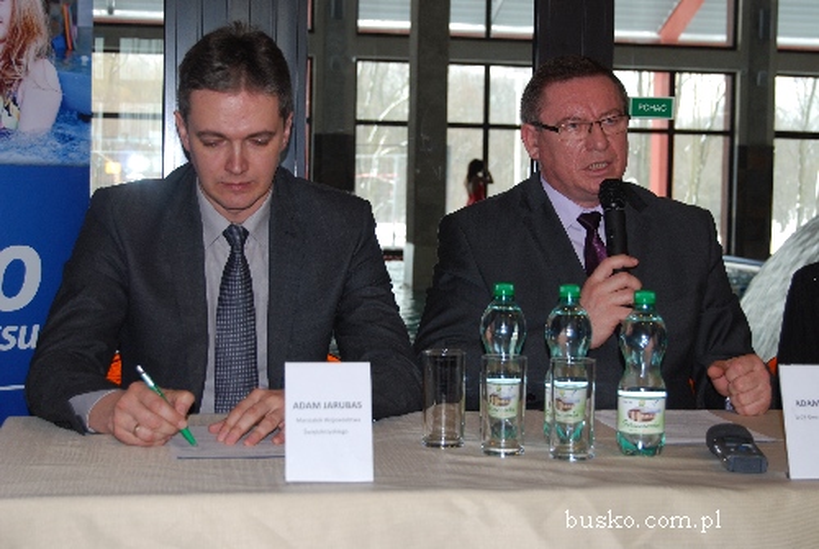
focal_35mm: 68
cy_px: 274
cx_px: 410
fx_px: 1538
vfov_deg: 20.2
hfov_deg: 29.8
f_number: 5.3
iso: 200
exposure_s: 1/60
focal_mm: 45
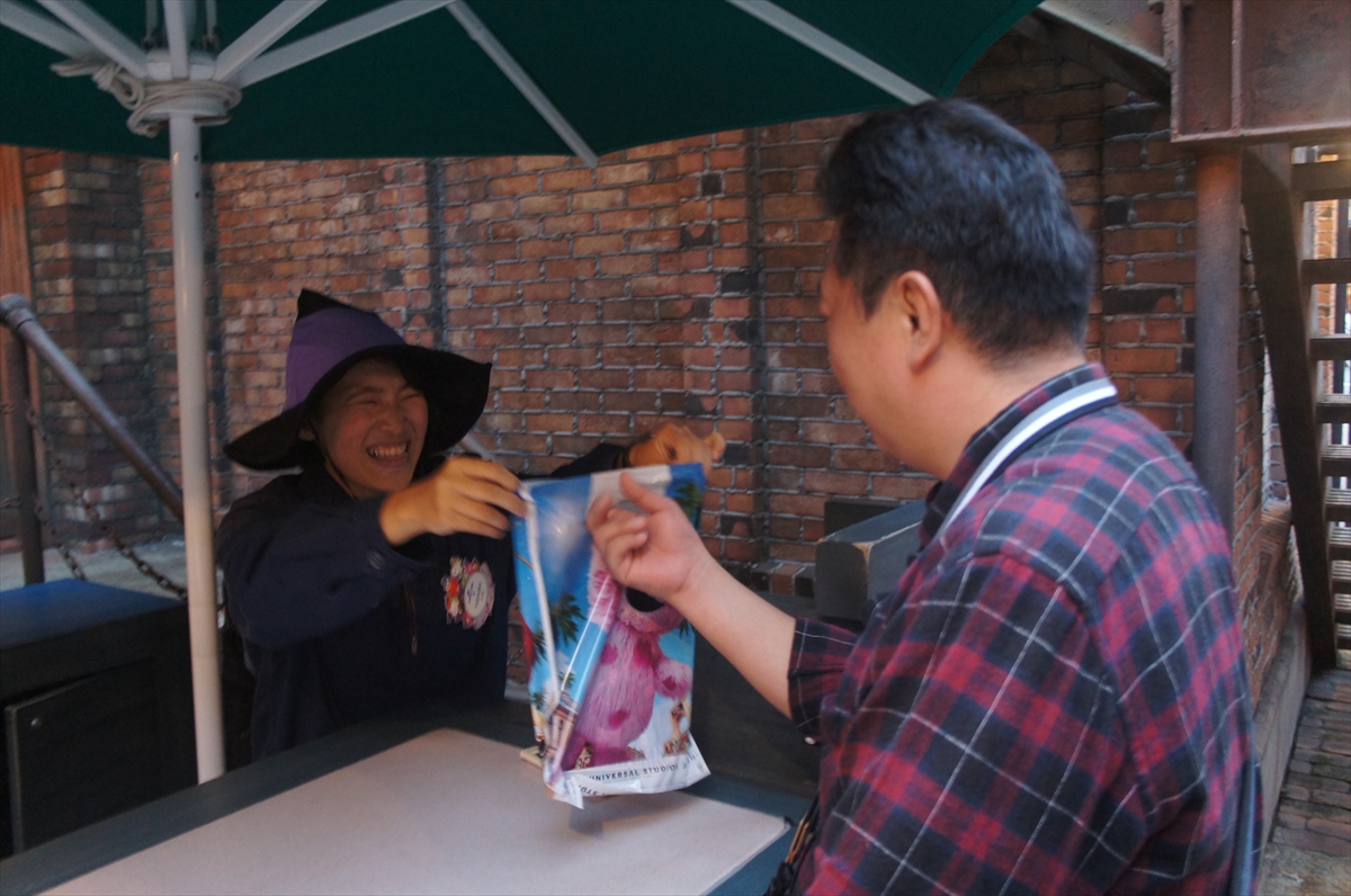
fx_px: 1124
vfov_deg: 43.5
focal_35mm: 30
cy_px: 448
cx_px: 676
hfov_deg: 62.0
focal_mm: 20
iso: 1600
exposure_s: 1/13
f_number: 3.5
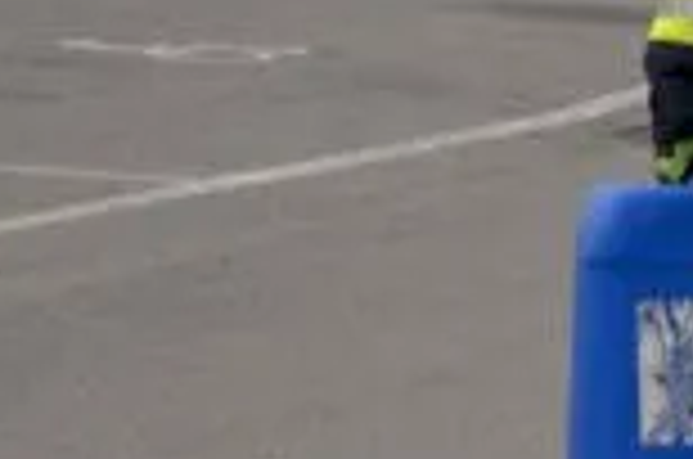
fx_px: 8529
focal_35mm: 444
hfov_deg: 4.6
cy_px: 50
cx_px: 1138
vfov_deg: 3.1
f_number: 6.3
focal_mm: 70
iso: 200
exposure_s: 1/160
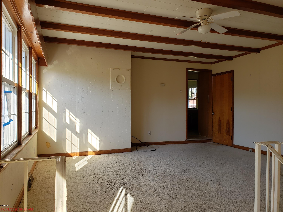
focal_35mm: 26
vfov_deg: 53.1
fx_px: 213
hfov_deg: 67.3
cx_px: 142
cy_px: 106
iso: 50
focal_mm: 4.3
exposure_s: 1/106
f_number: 2.4
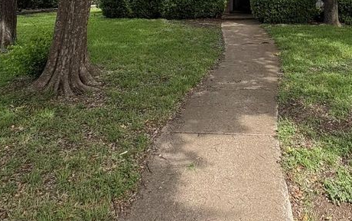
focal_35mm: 33
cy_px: -28
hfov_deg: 56.3
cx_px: 246
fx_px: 317
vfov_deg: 33.1
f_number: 2.2
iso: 64
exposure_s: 1/858
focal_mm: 2.22
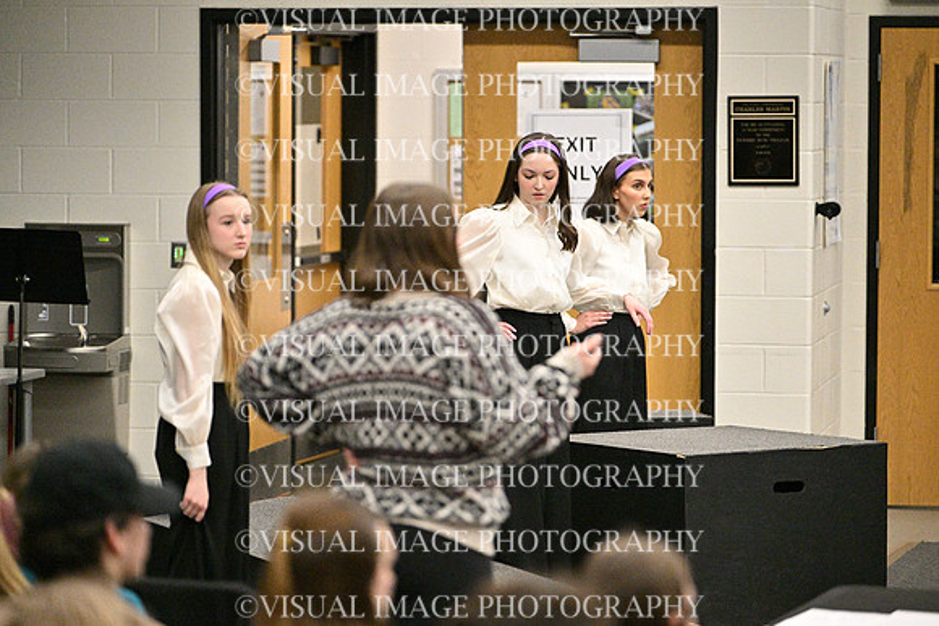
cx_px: 470
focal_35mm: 139
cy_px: 313
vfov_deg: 9.9
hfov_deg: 14.8
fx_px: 3626
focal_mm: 139
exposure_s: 1/1250
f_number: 2.8
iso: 12800
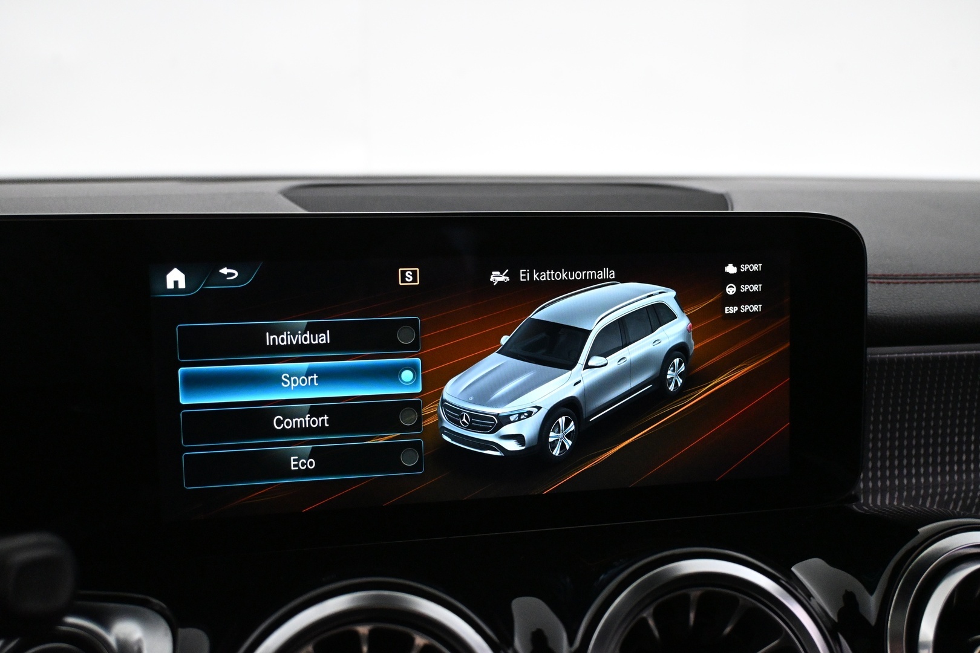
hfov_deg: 59.5
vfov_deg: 41.7
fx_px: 857
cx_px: 490
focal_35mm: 32
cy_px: 326
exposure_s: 1/125
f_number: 4
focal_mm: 21
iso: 4000
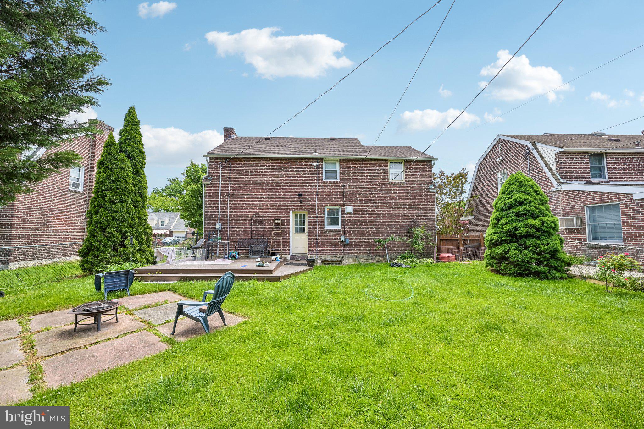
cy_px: 214
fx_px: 250
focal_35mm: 14
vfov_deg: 81.2
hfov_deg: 104.3
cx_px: 322
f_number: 8
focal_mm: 14
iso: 100
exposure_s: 1/125
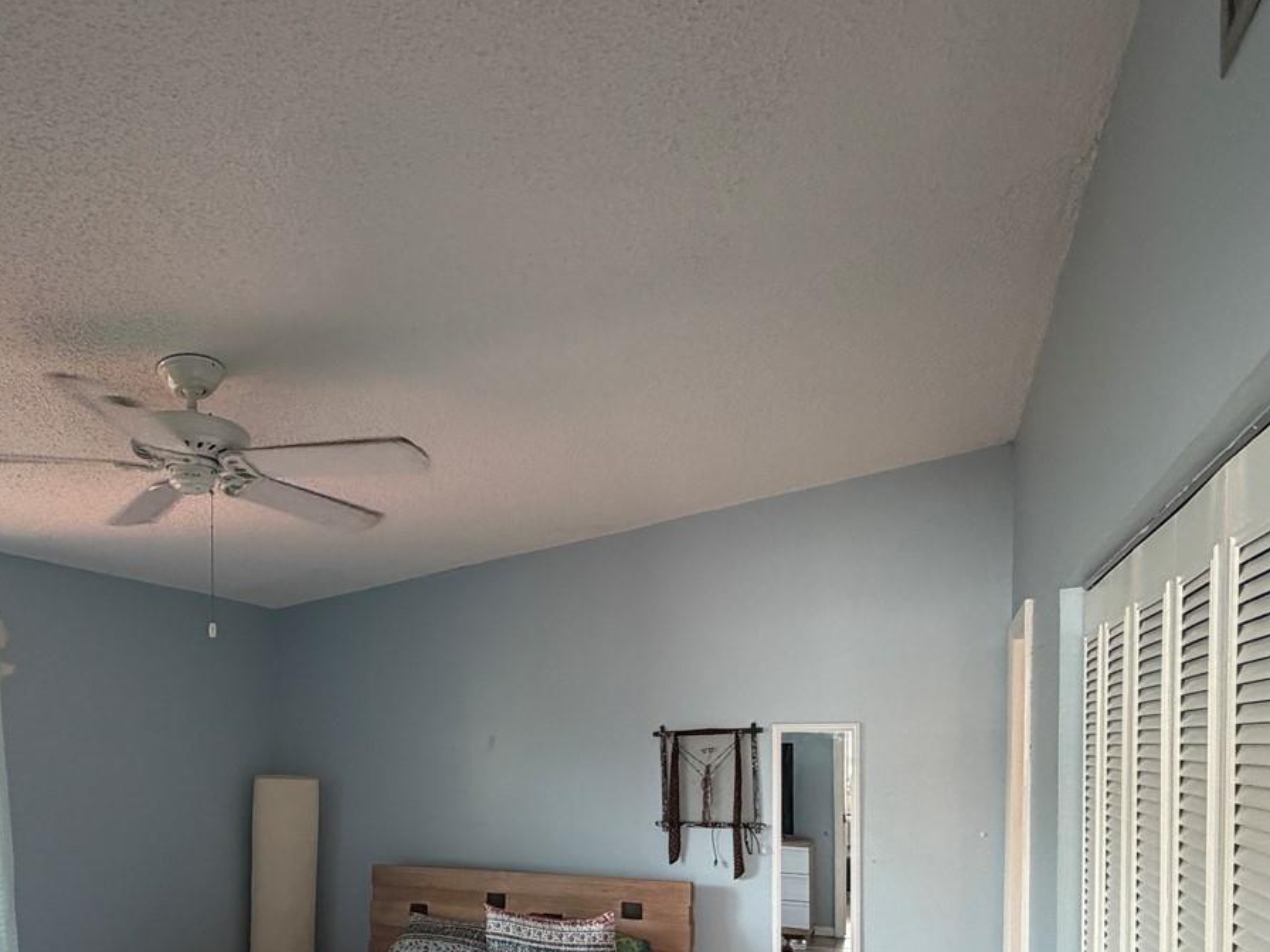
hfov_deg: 68.5
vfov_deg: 51.7
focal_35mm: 25
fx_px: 917
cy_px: 752
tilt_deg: -1.0
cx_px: 489
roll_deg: +0.2
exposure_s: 1/120
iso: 320
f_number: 2.2
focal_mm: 2.22
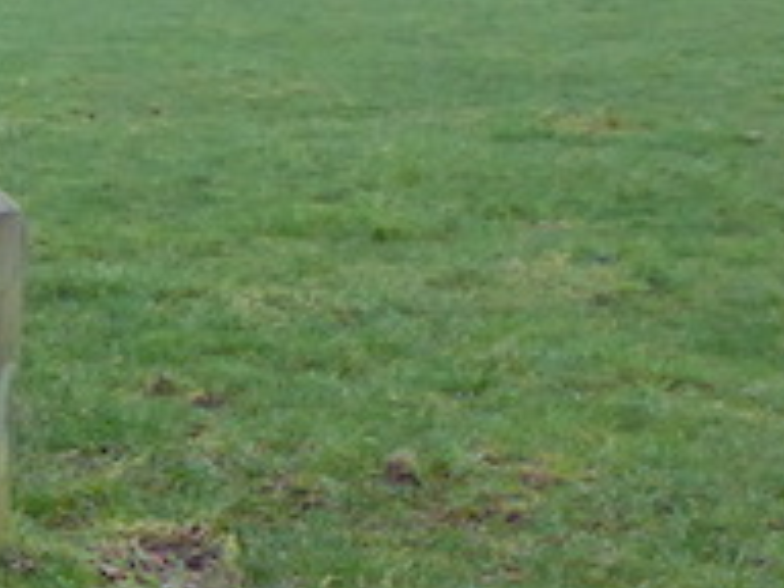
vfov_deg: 13.8
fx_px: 2355
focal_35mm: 104
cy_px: 698
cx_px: -657
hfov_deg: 15.9
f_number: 3.3
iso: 640
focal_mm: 4.3
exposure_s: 1/250
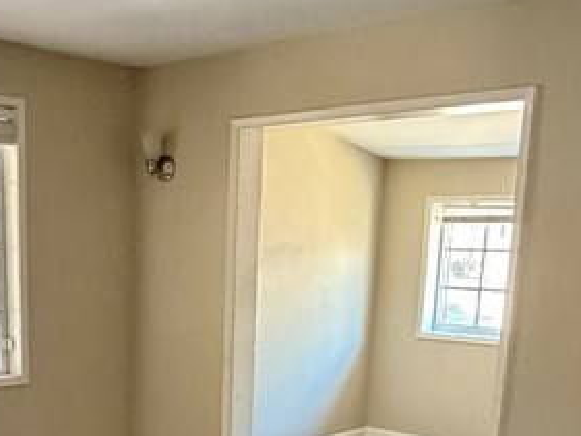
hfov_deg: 36.9
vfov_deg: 26.9
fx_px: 856
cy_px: 440
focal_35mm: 51
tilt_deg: -13.0
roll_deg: -1.4
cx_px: 170
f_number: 2.2
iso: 800
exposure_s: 1/60
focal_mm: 2.22
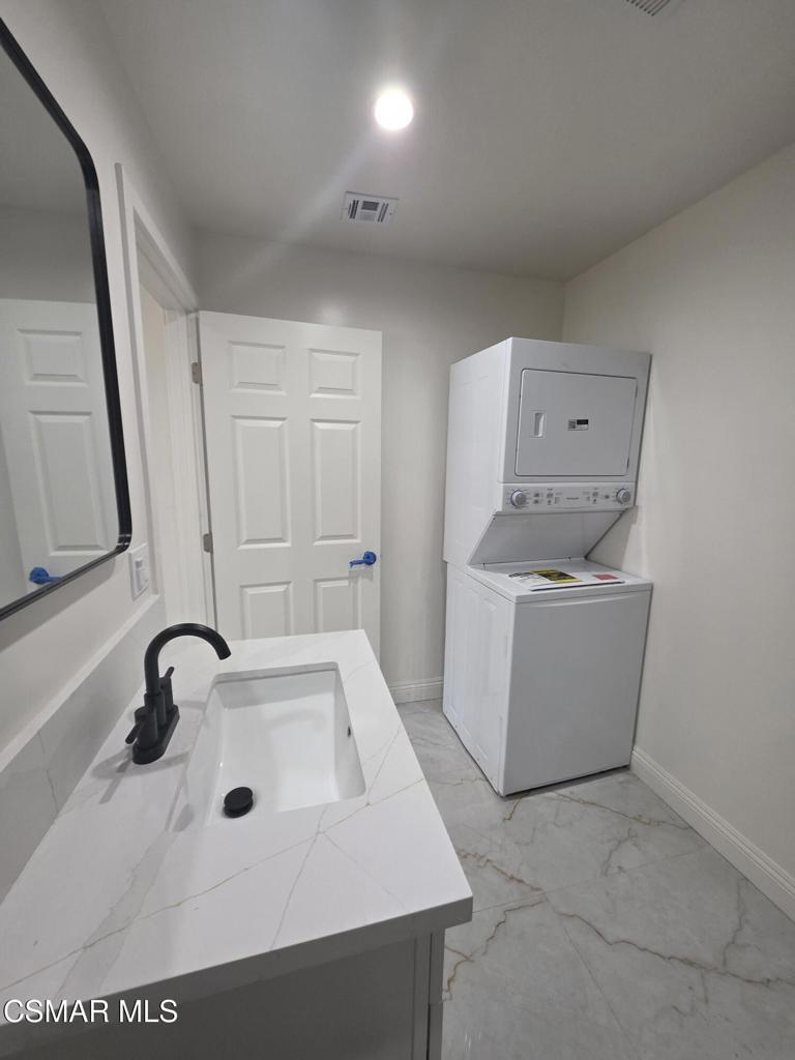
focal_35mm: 13
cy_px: 530
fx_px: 398
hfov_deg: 89.9
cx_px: 398
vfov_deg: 106.2
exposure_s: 1/120
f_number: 1.9
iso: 200
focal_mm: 2.2
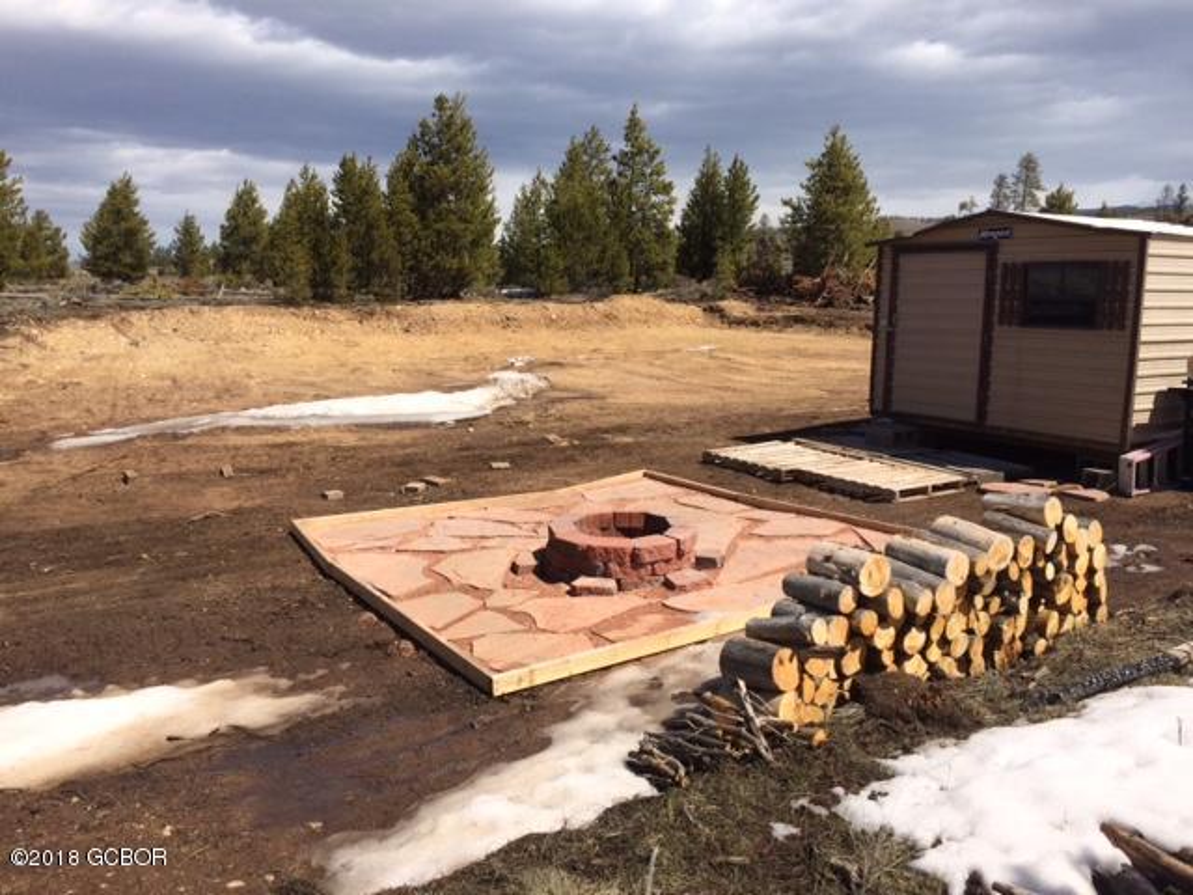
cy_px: 448
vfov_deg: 48.2
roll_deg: +0.7
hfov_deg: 61.7
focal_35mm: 29
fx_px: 999
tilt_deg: -9.1
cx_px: 596
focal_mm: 4.15
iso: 32
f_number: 2.2
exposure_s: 1/3165
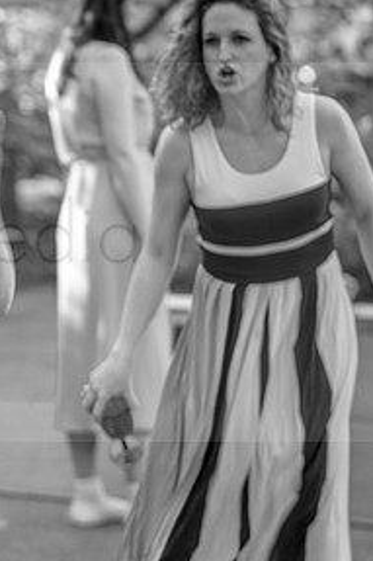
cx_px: -137
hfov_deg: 6.8
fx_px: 3096
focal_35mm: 199
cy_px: 286
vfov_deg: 10.3
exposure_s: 1/100
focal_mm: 90
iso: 100
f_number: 2.8
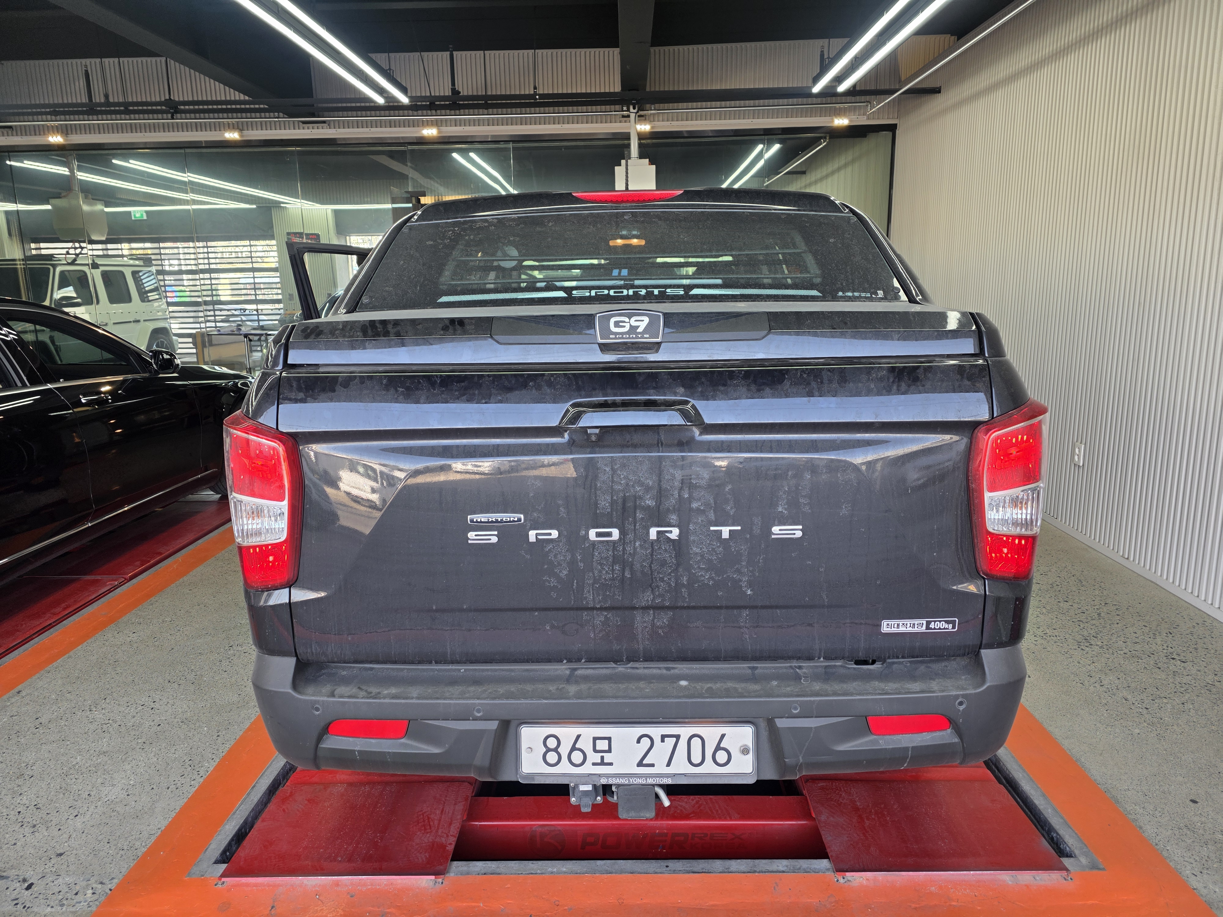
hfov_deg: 73.9
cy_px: 458
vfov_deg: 58.9
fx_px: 813
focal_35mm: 23
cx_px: 612
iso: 40
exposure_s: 1/120
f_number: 1.7
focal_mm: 6.3
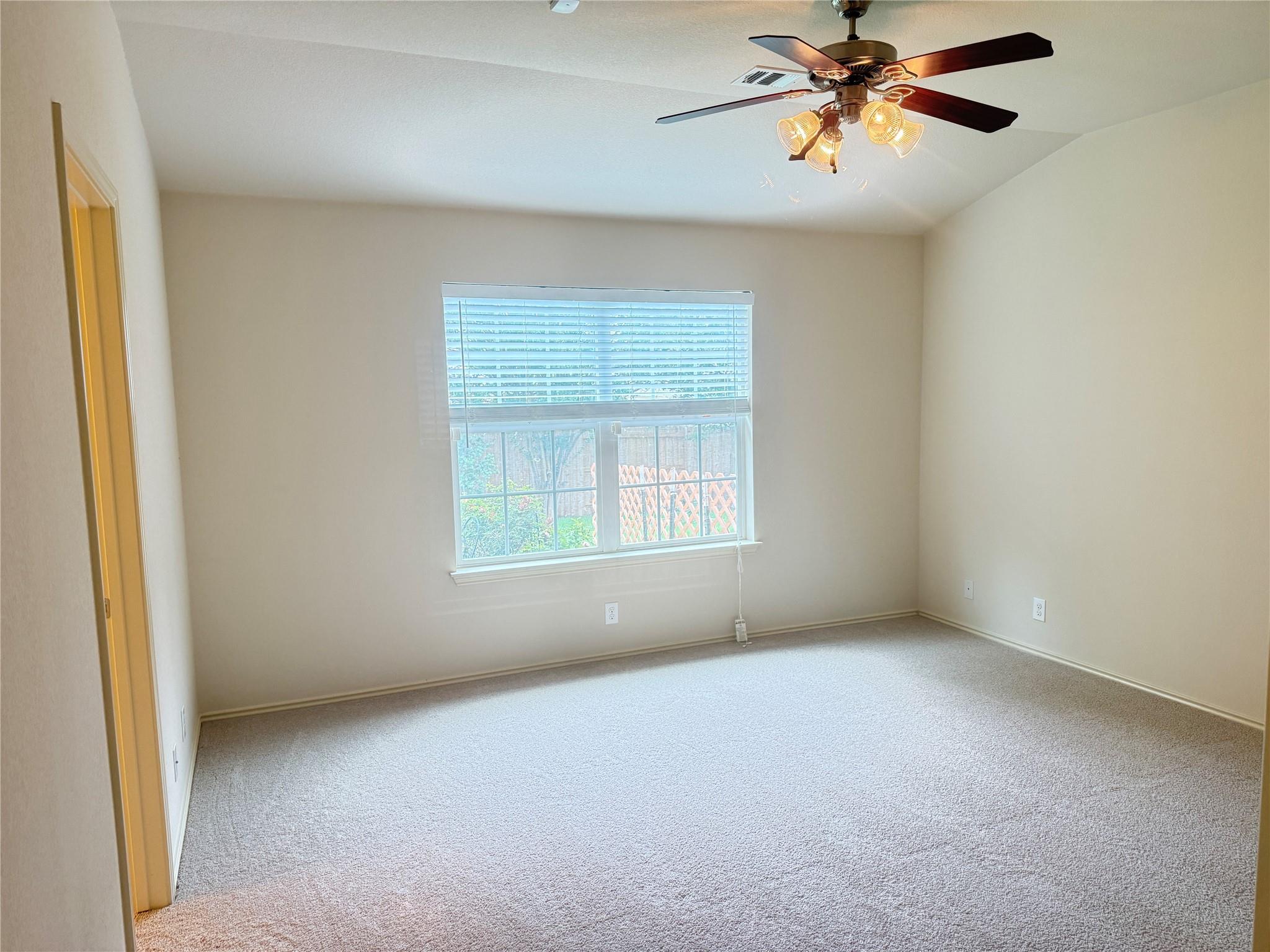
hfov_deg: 71.6
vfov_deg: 56.8
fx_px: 881
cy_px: 476
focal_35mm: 24
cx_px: 635
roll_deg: +1.6
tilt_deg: -6.4
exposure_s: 1/120
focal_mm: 6.76
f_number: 1.78
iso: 320
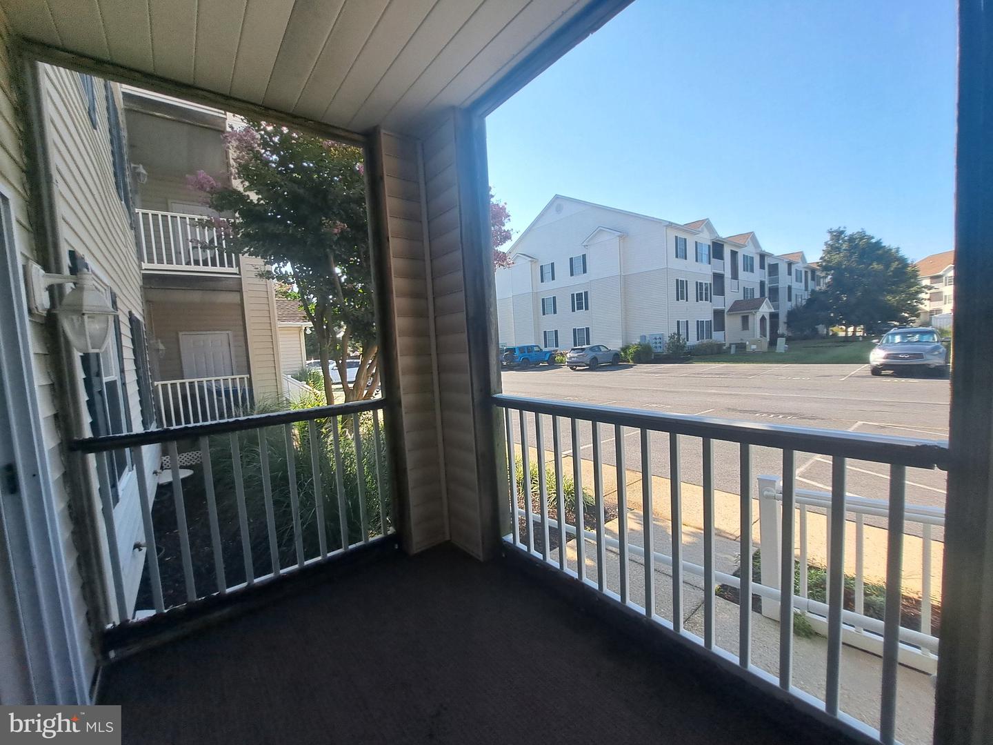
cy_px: 372
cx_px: 496
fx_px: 373
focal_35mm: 13
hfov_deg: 106.2
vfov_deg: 89.9
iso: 50
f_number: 2.2
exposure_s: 1/412
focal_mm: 1.74
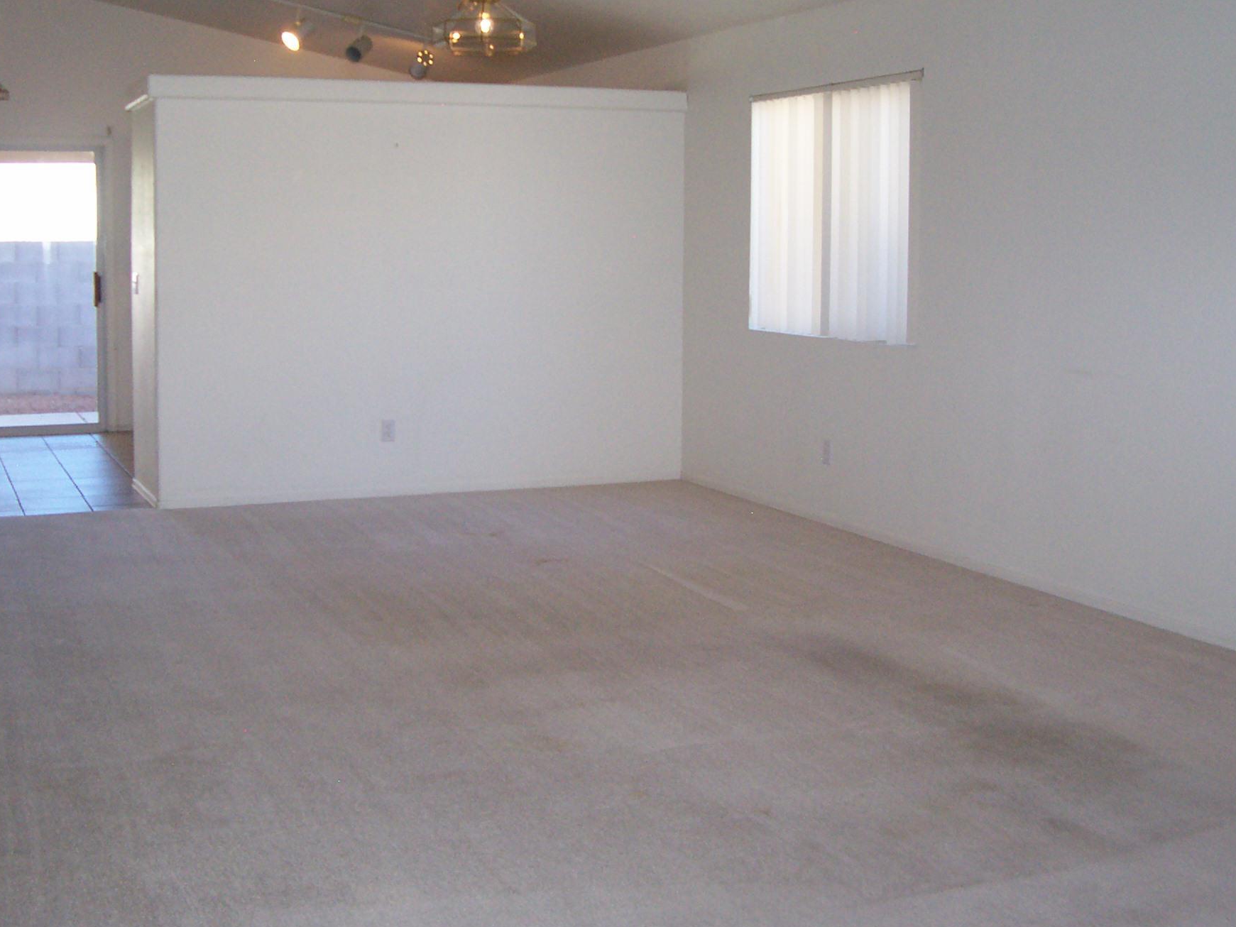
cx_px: 515
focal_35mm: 45
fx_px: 1607
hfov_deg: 41.9
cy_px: 374
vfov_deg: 32.1
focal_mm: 5.6
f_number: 2.7
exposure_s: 1/112
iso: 140
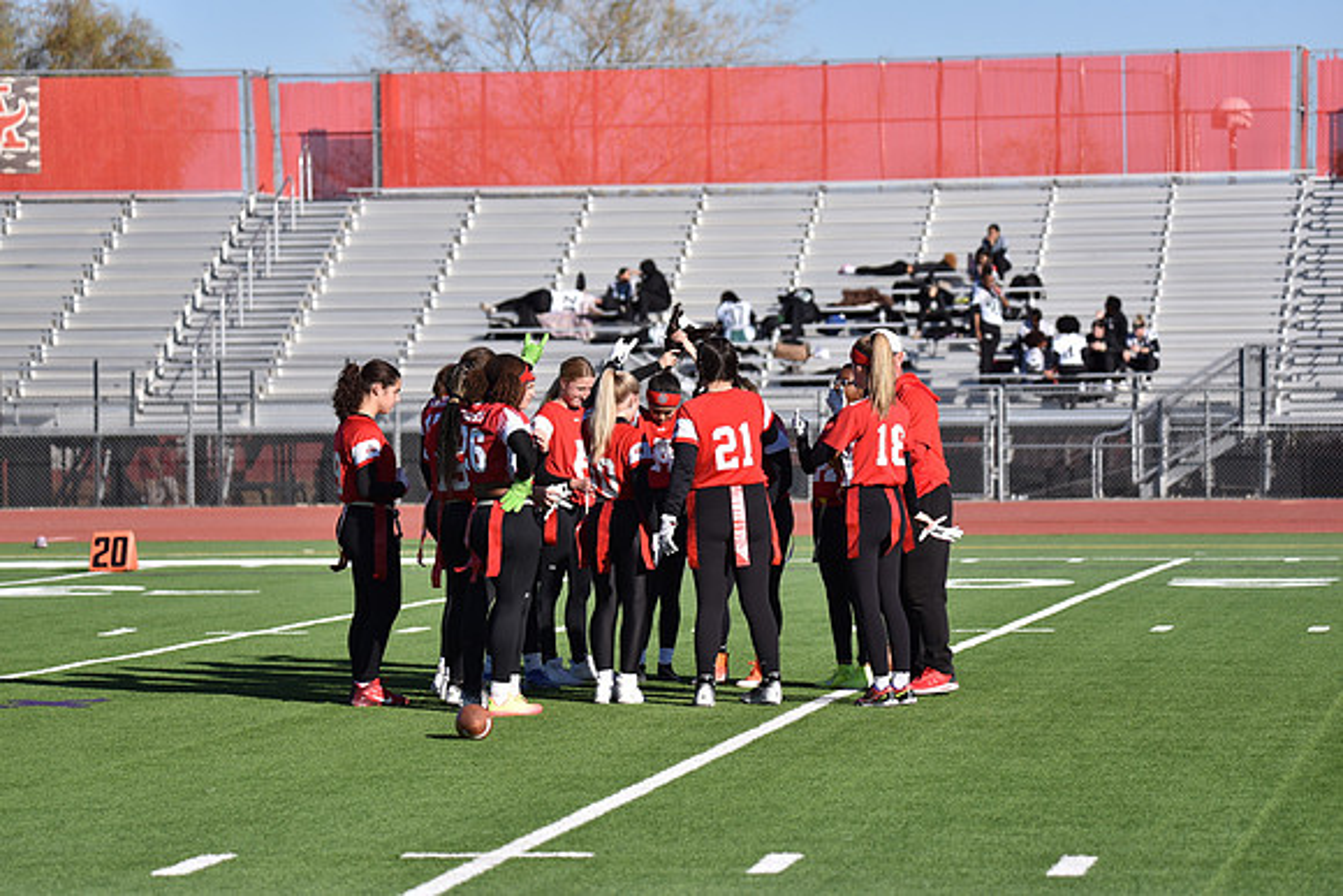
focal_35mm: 150
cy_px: 448
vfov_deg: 9.2
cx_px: 672
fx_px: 5597
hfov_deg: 13.7
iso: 110
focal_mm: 150
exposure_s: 1/1000
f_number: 5
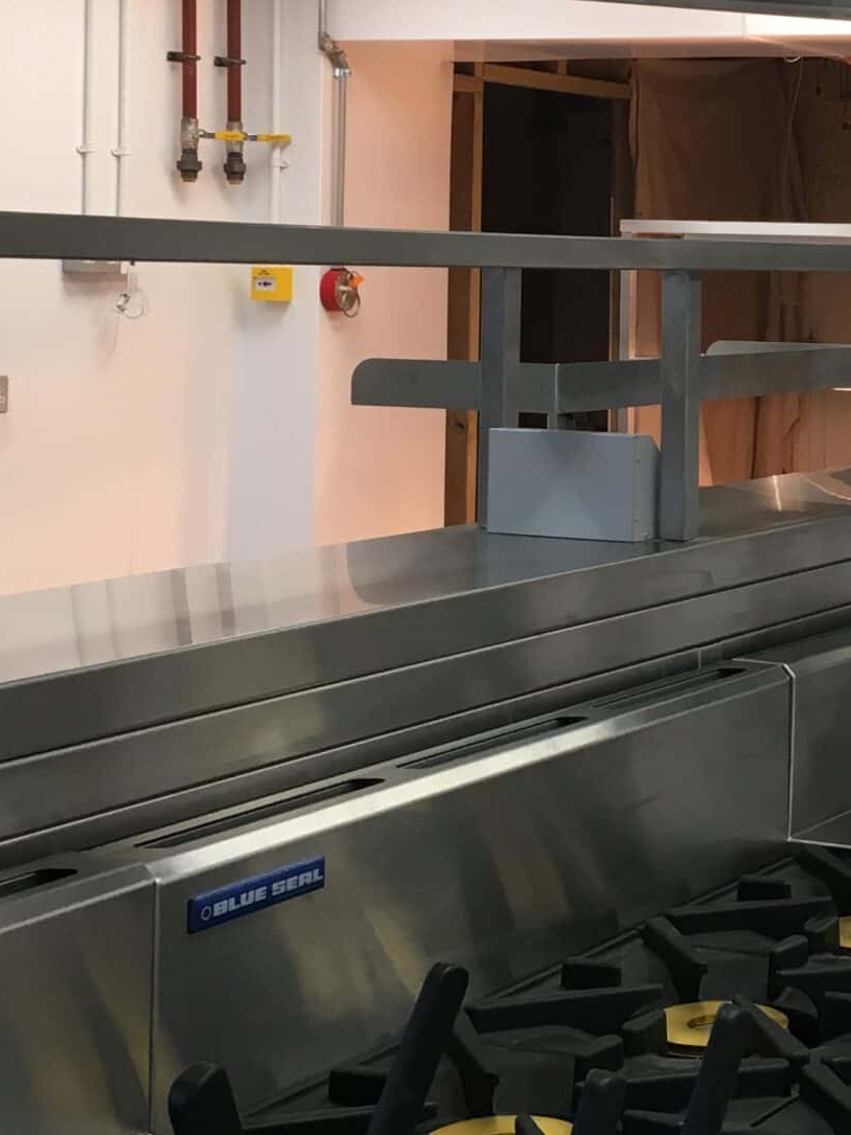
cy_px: 325
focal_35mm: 77
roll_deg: -1.8
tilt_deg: -1.2
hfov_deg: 18.3
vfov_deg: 25.1
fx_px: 2523
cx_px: 984
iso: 32
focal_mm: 4.15
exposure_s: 1/33
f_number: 2.2
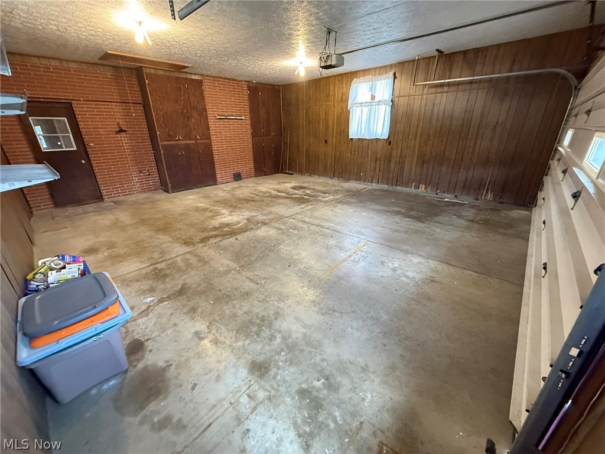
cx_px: 302
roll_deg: +1.6
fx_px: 245
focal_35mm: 14
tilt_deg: -21.0
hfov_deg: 102.1
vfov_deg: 85.7
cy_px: 227
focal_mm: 2.22
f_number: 2.2
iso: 640
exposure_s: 1/60
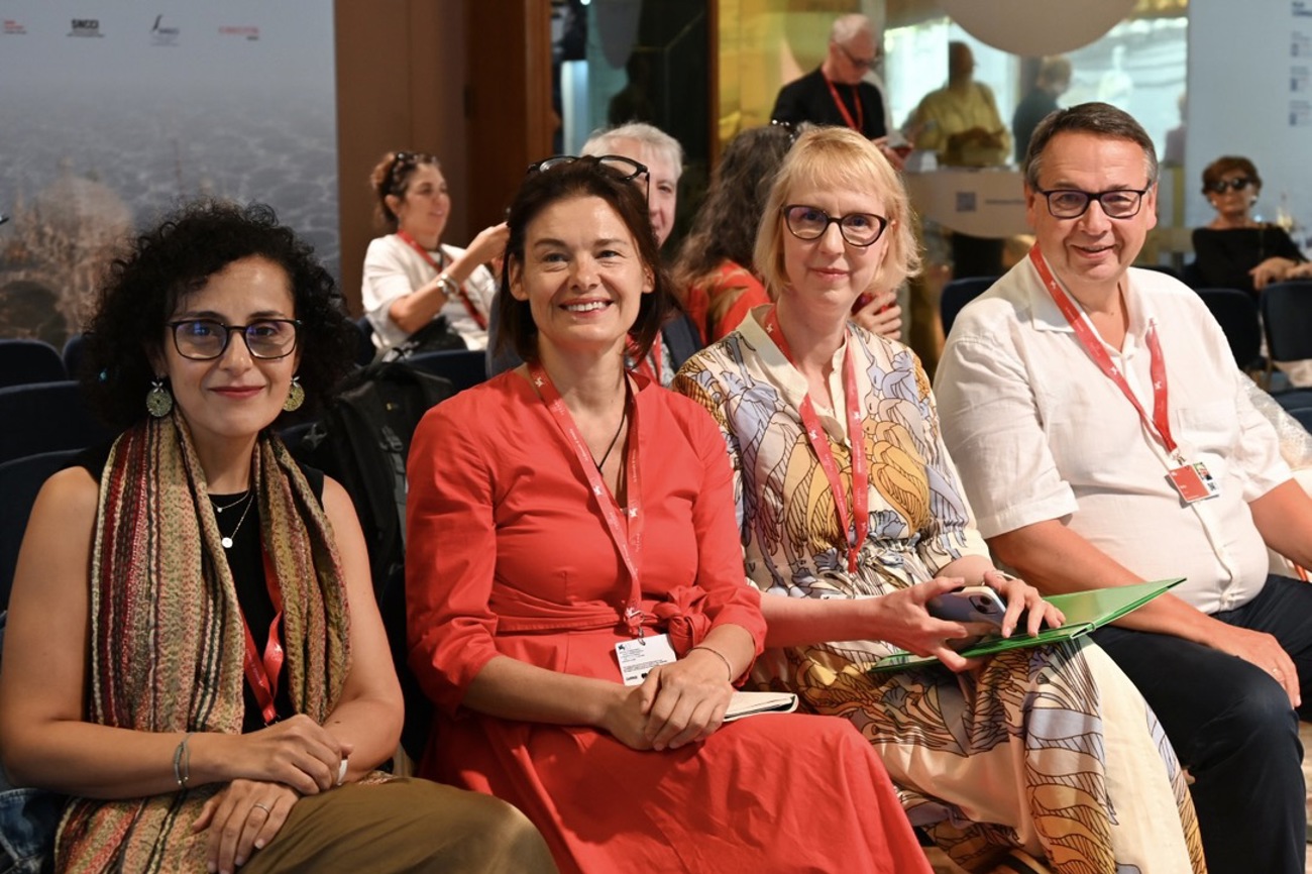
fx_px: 1931
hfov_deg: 37.5
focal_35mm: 53
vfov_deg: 25.5
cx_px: 656
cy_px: 437
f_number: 5.6
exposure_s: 1/60
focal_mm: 53
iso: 1250
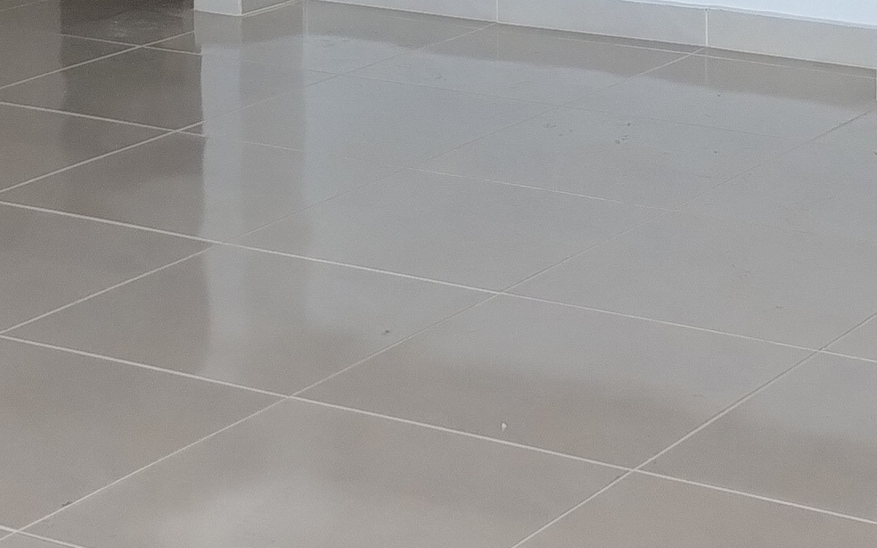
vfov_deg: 11.2
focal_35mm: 110
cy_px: -386
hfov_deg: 18.9
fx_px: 2629
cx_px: 500
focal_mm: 4.27
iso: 211
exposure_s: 1/60
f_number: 1.8
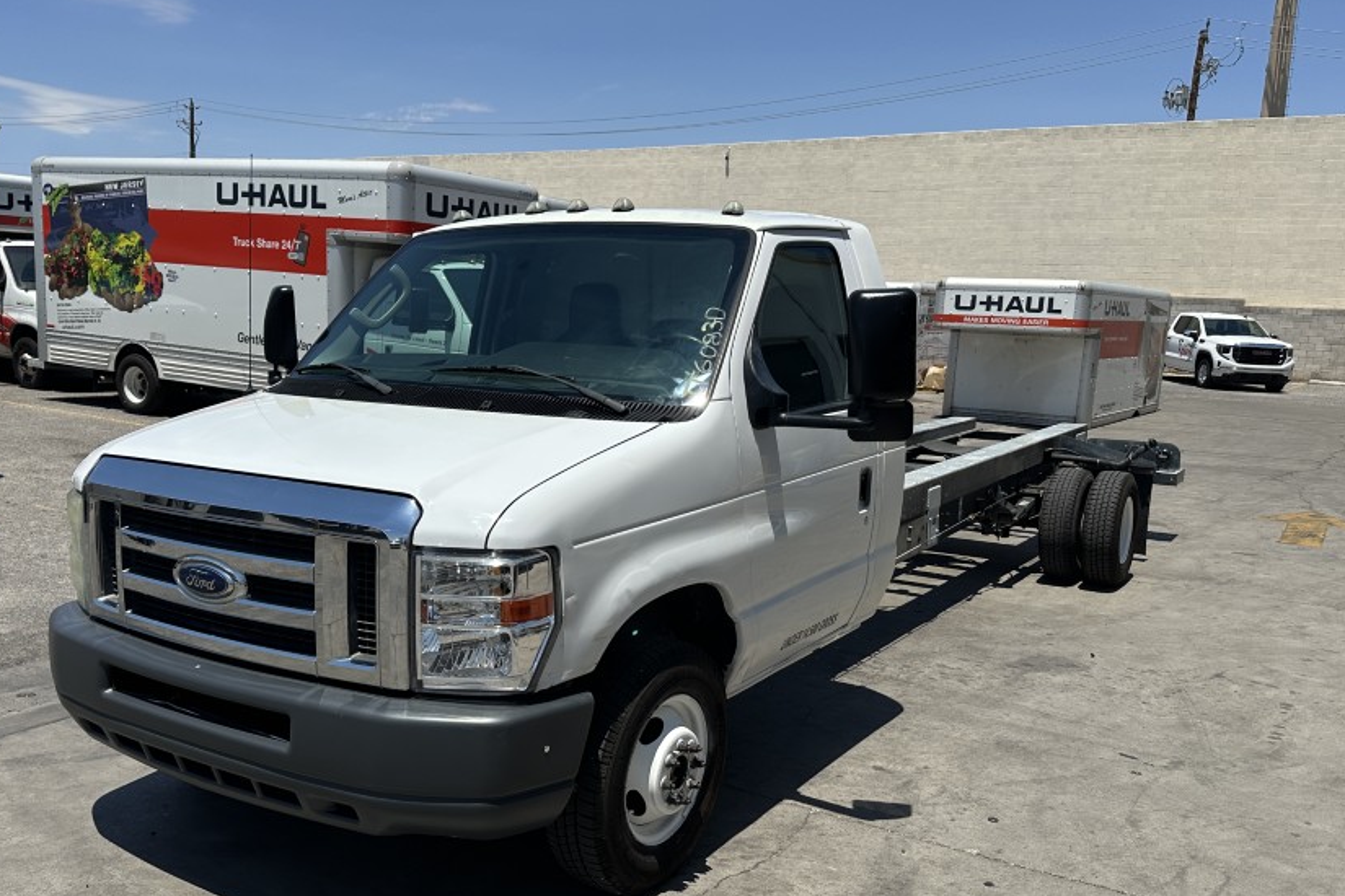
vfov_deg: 42.2
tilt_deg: -9.9
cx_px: 657
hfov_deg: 60.3
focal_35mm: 31
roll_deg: -1.3
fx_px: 1158
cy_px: 510
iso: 80
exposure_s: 1/6623
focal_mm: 6.86
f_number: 1.78
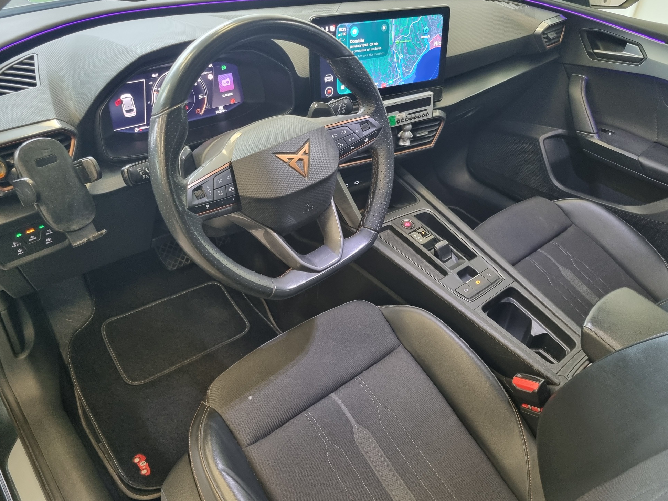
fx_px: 521
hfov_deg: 65.3
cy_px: 246
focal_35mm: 27
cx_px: 343
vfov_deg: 51.4
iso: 640
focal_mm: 5.4
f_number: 1.8
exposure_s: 1/50
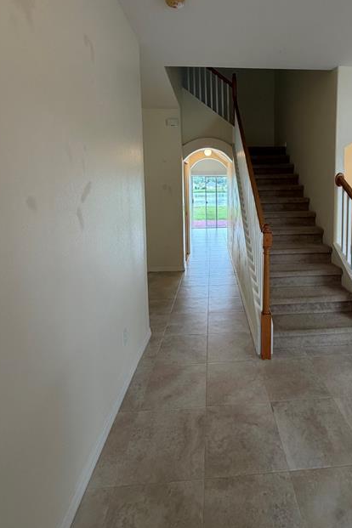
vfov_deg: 88.8
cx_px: 232
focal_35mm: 18
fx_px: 264
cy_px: 210
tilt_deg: -3.3
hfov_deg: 65.7
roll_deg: +0.5
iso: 200
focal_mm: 2.22
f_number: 2.2
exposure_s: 1/120
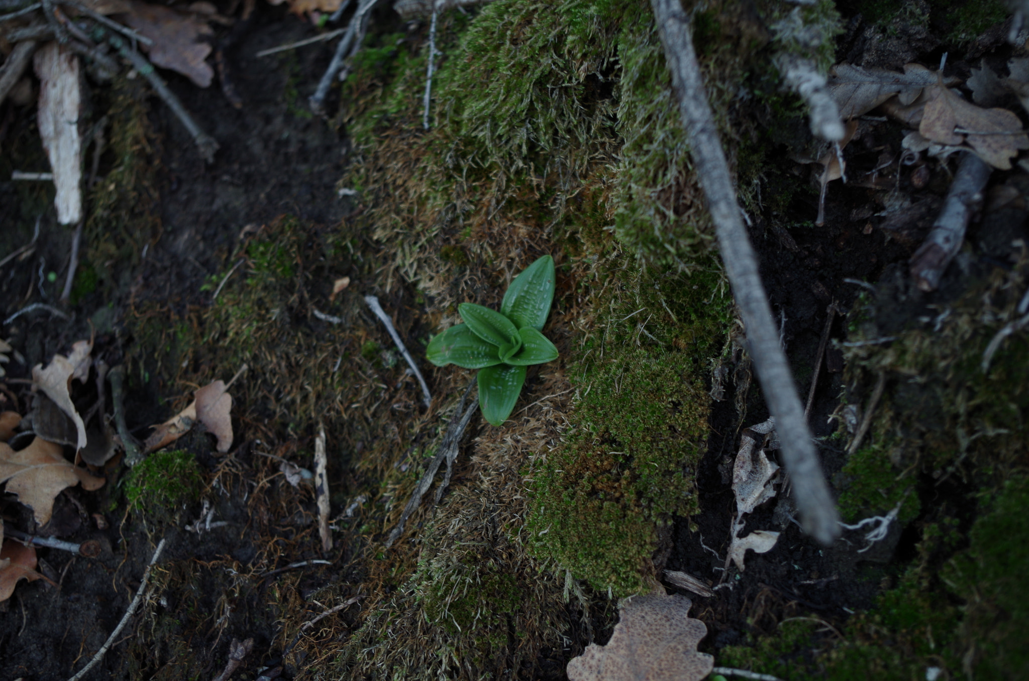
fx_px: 1198
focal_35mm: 42
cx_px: 514
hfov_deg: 46.5
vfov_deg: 31.7
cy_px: 340
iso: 100
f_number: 4
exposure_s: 1/50
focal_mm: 28.13
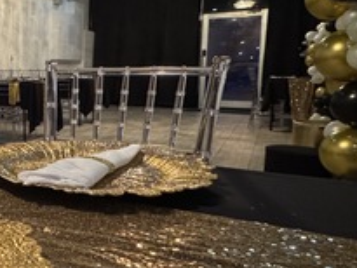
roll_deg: +0.4
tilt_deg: -6.9
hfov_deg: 38.0
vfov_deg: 35.1
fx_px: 423
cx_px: -37
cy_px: 120
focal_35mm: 41
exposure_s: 1/60
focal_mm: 2.22
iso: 1250
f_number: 2.2
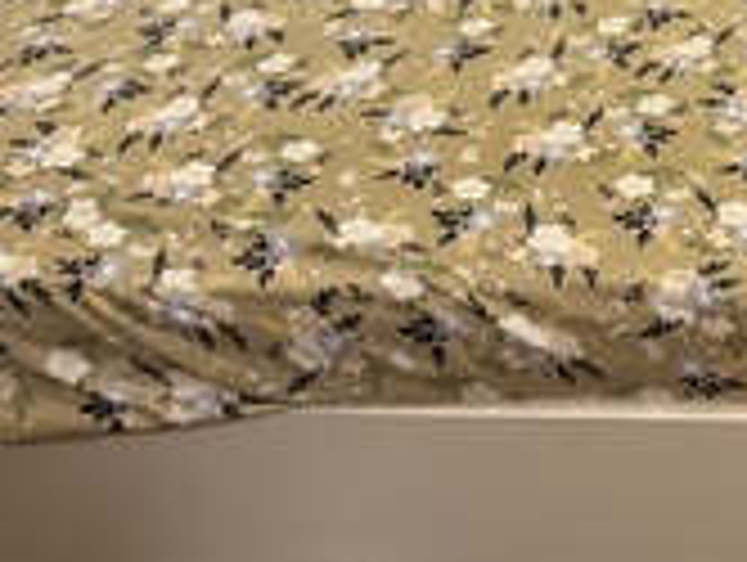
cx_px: 848
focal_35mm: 66
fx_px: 1426
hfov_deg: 26.7
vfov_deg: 21.5
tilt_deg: -33.6
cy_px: -2
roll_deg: +1.9
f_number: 1.78
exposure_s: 1/50
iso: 200
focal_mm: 6.76
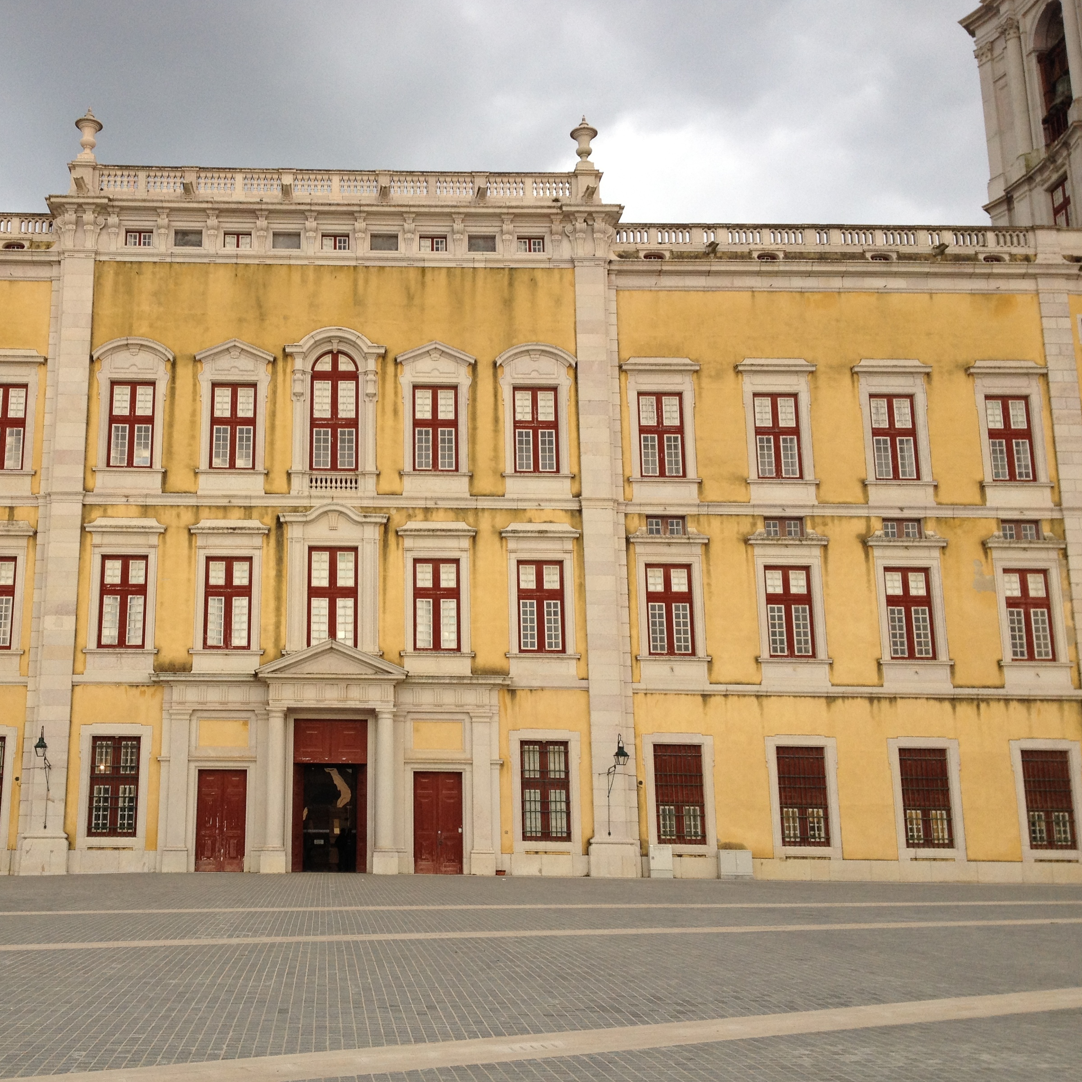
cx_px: 353
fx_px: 1485
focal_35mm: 42
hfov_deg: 39.5
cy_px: 538
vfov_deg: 40.0
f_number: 2.4
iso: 64
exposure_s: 1/150
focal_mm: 4.28
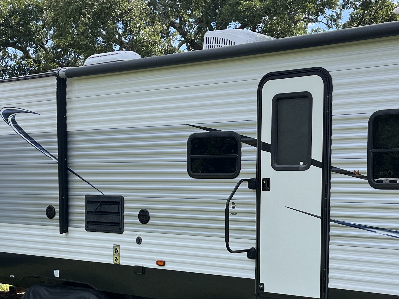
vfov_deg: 23.1
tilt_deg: -2.6
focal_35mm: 63
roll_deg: -0.1
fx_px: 726
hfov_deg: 30.6
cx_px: 245
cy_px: 223
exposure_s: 1/2222
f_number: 1.6
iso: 50
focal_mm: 5.1
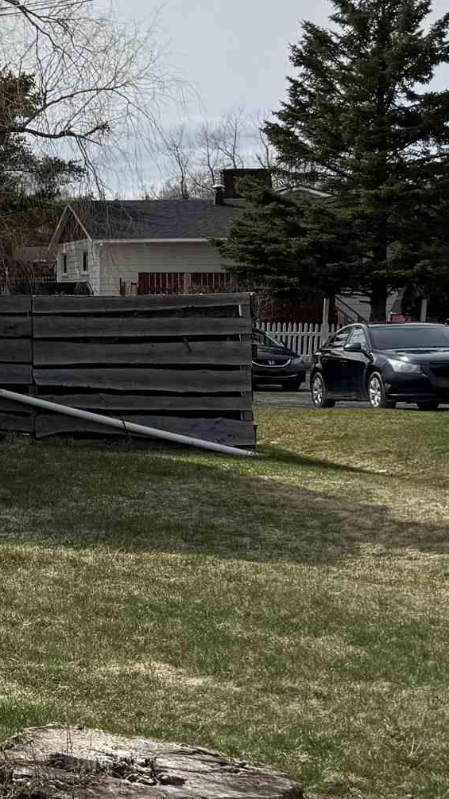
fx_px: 1693
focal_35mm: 80
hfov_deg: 11.8
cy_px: 279
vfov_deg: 26.4
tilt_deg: +1.7
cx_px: -689
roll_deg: -0.1
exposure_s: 1/10309
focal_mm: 6.76
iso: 80
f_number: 1.78
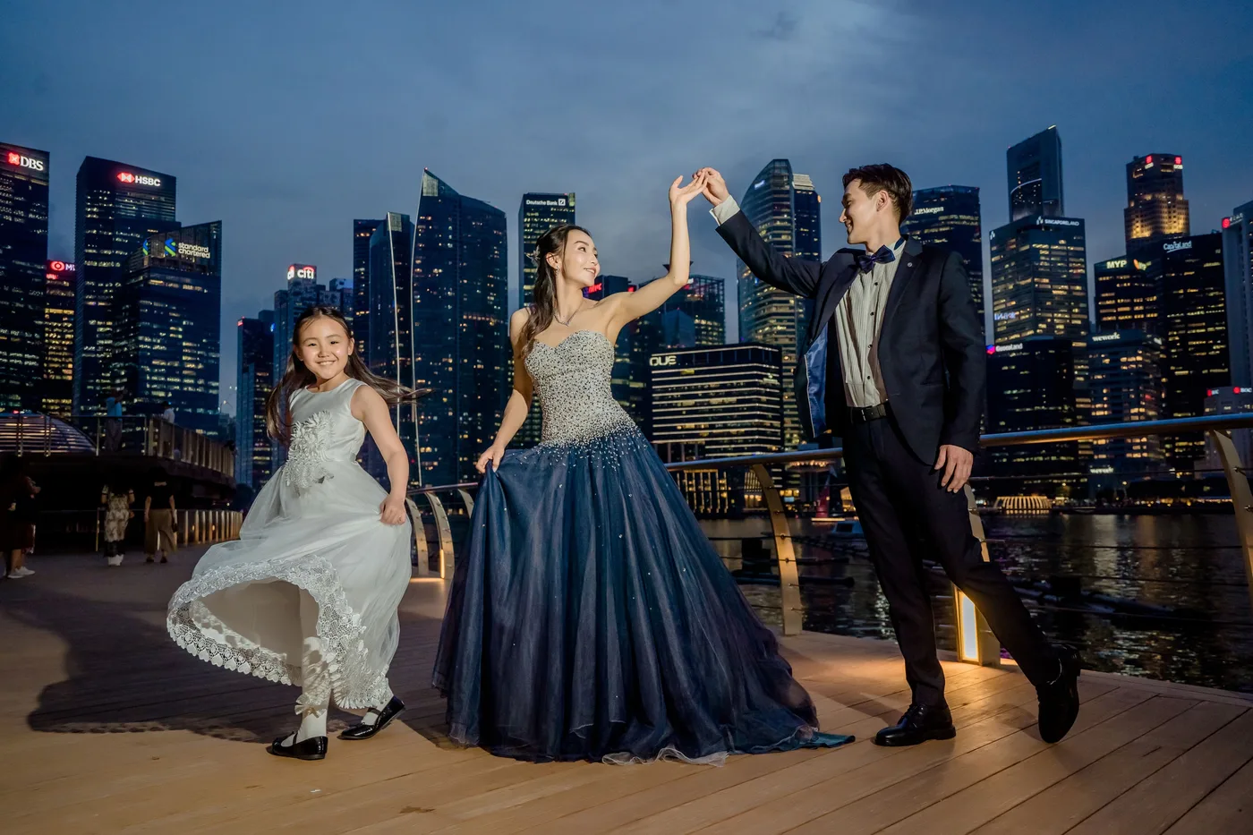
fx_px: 1079
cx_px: 626
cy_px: 418
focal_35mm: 31
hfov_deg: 60.3
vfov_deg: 42.3
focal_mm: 31
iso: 1250
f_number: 4
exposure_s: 1/160
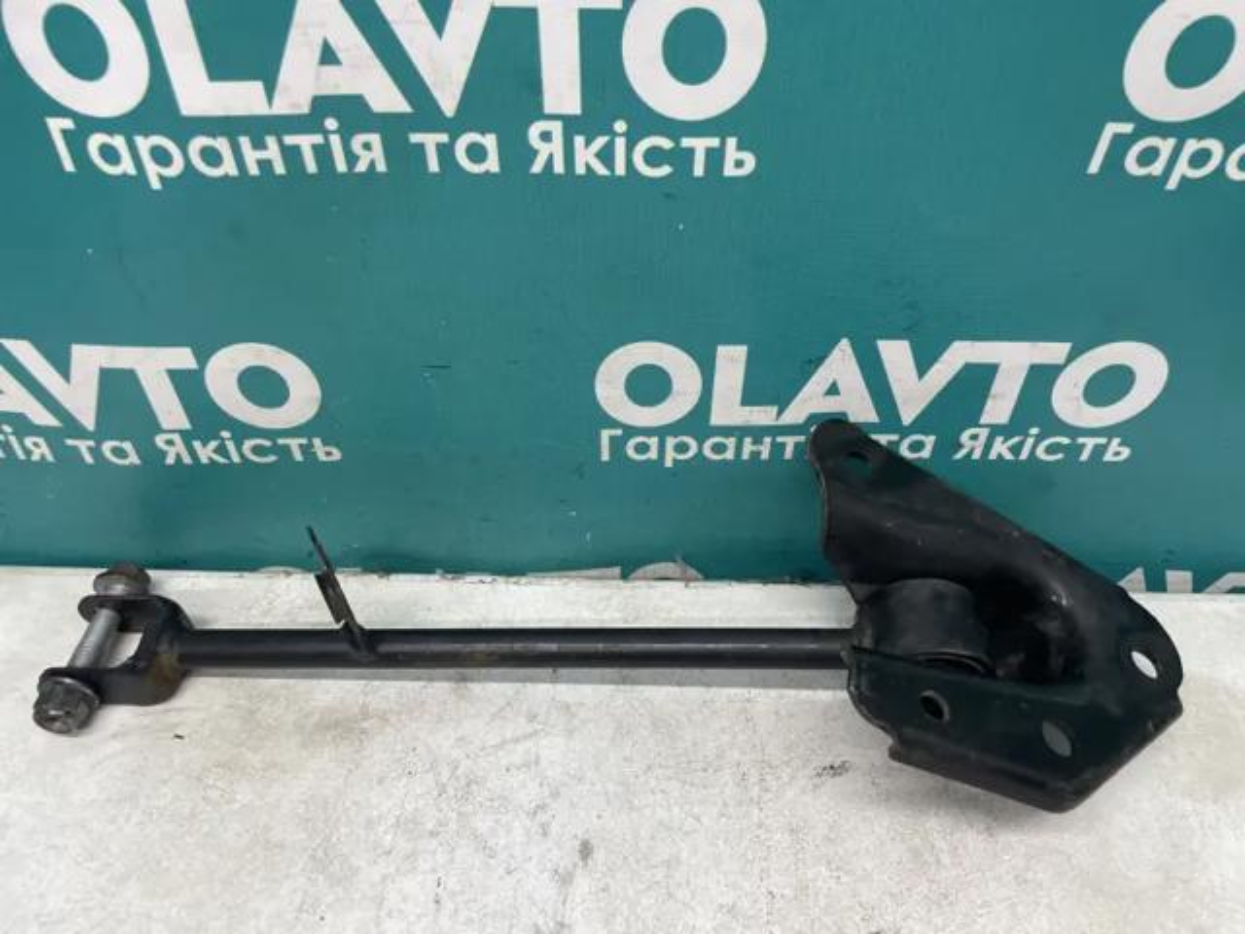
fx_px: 935
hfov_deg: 67.3
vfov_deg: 53.1
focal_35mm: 26
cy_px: 467
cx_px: 622
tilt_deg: -45.0
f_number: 1.6
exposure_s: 1/100
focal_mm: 4.2
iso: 100
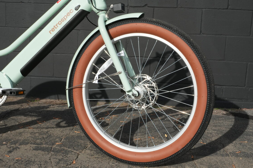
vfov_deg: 27.2
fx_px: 348
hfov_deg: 39.9
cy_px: 87
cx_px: 126
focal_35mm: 50
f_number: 16
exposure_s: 1/100
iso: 320
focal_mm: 31
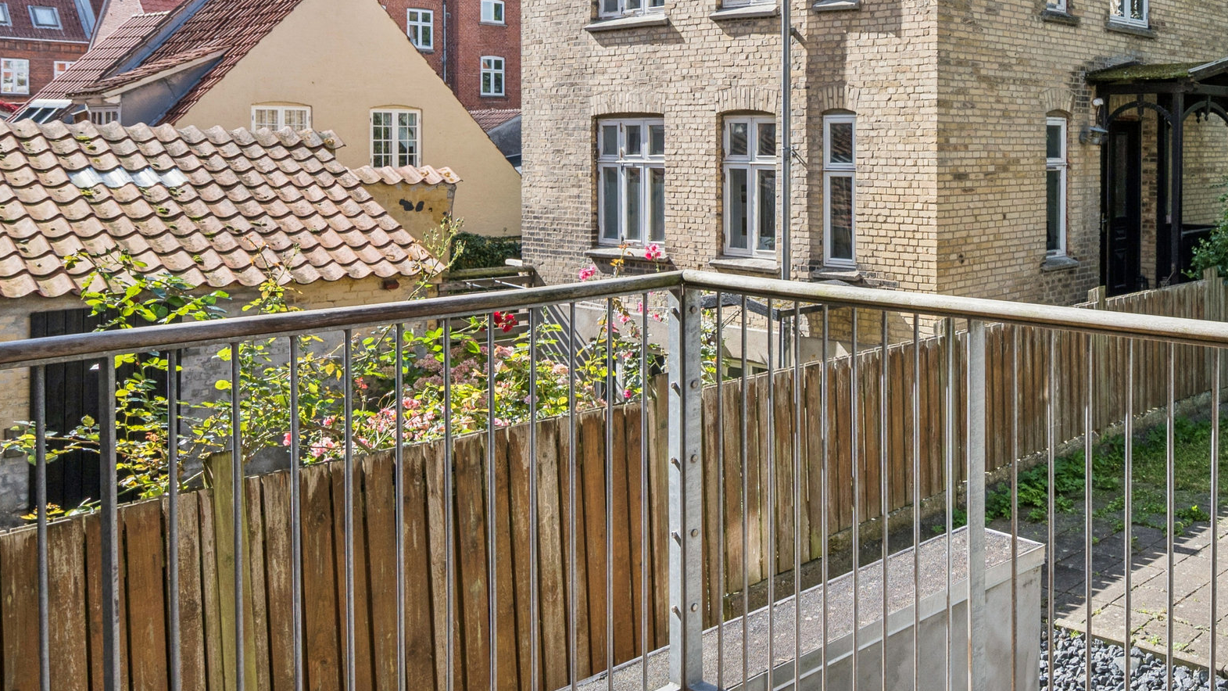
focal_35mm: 34
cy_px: 292
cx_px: 1112
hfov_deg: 51.1
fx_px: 1107
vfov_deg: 34.6
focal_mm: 17
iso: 360
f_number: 8
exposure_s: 1/500
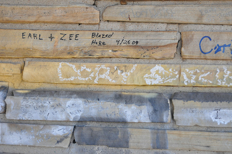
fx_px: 676
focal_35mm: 105
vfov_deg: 13.0
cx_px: 116
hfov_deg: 19.5
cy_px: 77
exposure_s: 1/200
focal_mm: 70
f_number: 3.5
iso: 800
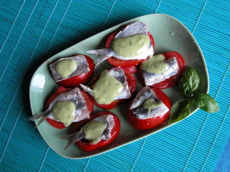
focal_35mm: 35
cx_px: 115
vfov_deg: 40.7
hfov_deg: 52.6
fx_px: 233
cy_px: 86
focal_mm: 8.9
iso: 200
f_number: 4
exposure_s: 1/109
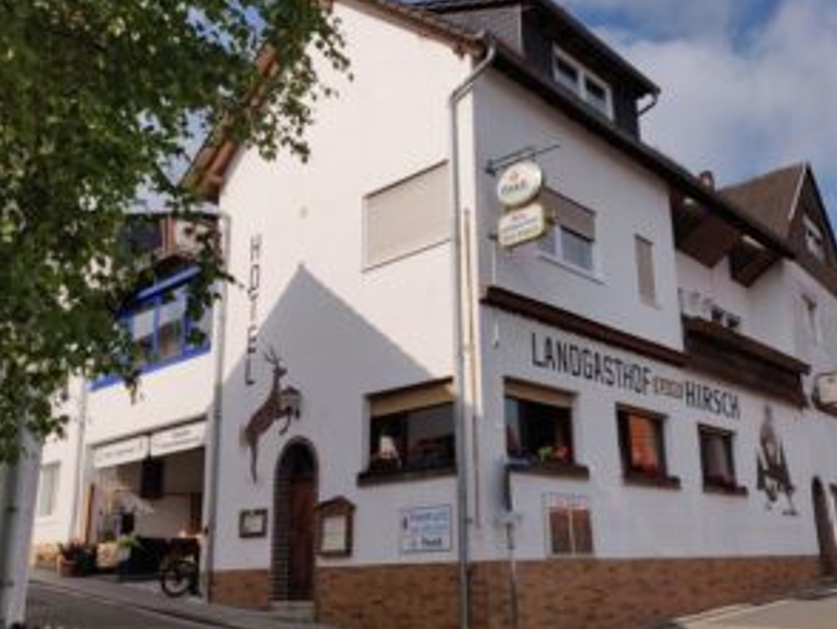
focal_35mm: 34
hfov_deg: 53.8
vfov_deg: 41.8
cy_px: 327
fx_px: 823
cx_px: 473
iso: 100
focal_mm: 4.25
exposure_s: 1/3862
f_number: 1.7
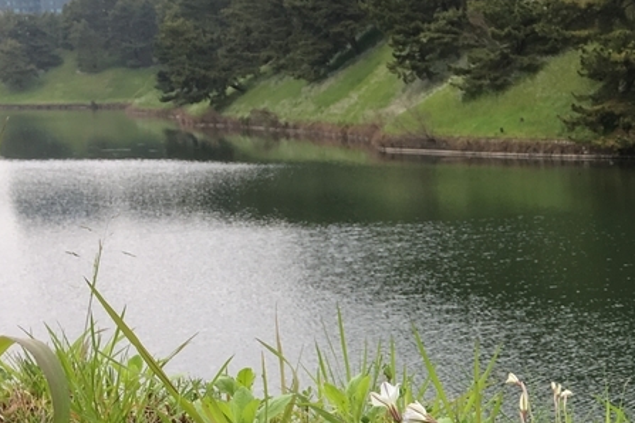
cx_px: 648
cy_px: 463
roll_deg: +0.5
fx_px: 1429
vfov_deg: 16.4
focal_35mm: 81
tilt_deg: -13.2
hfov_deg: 23.9
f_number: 2.2
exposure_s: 1/150
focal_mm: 4.15
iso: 25
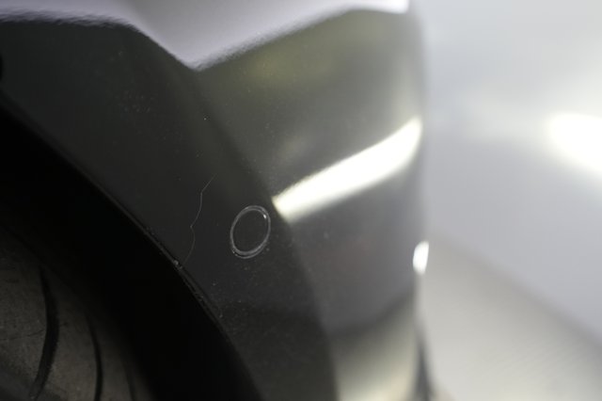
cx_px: 301
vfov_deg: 46.4
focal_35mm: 28
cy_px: 200
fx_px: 468
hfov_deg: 65.5
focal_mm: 28
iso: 2000
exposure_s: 1/80
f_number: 4
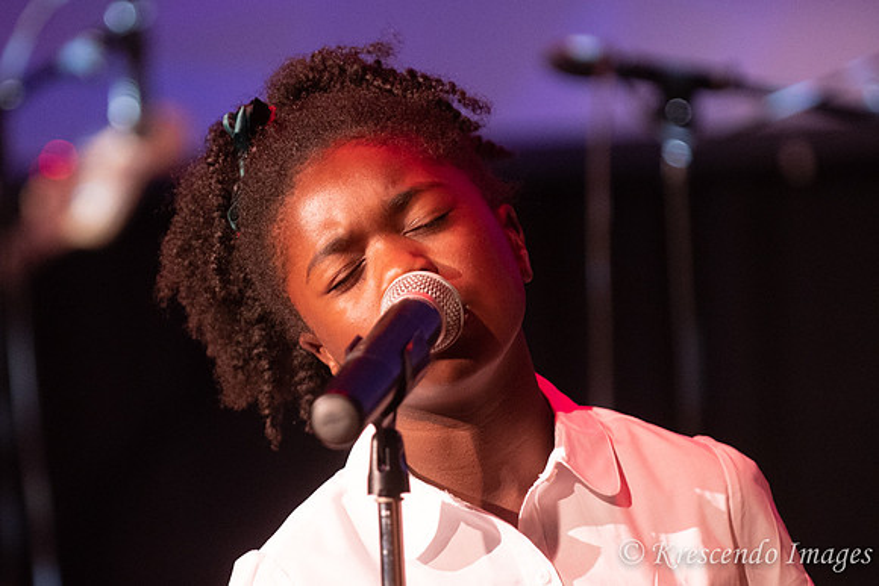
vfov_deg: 5.3
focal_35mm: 257
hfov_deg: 8.0
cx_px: 392
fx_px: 6288
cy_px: 292
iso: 3200
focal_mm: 155
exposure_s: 1/200
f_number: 2.8
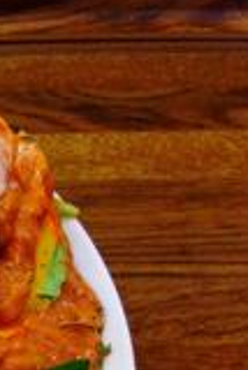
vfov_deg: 17.7
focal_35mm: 113
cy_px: 352
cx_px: -352
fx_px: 1165
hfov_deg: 10.4
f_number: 2.4
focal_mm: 4.12
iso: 50
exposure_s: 1/40
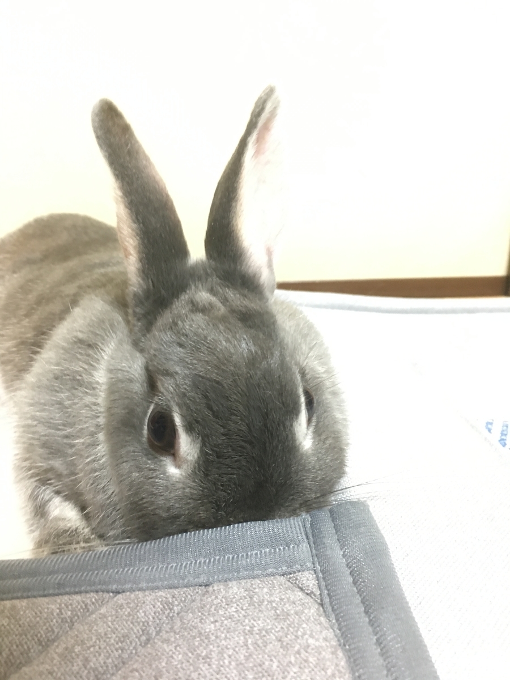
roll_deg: -0.7
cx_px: 255
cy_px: 340
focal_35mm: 29
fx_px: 570
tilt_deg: -18.5
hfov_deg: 48.2
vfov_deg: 61.7
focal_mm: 4.15
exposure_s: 1/17
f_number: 2.2
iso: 400
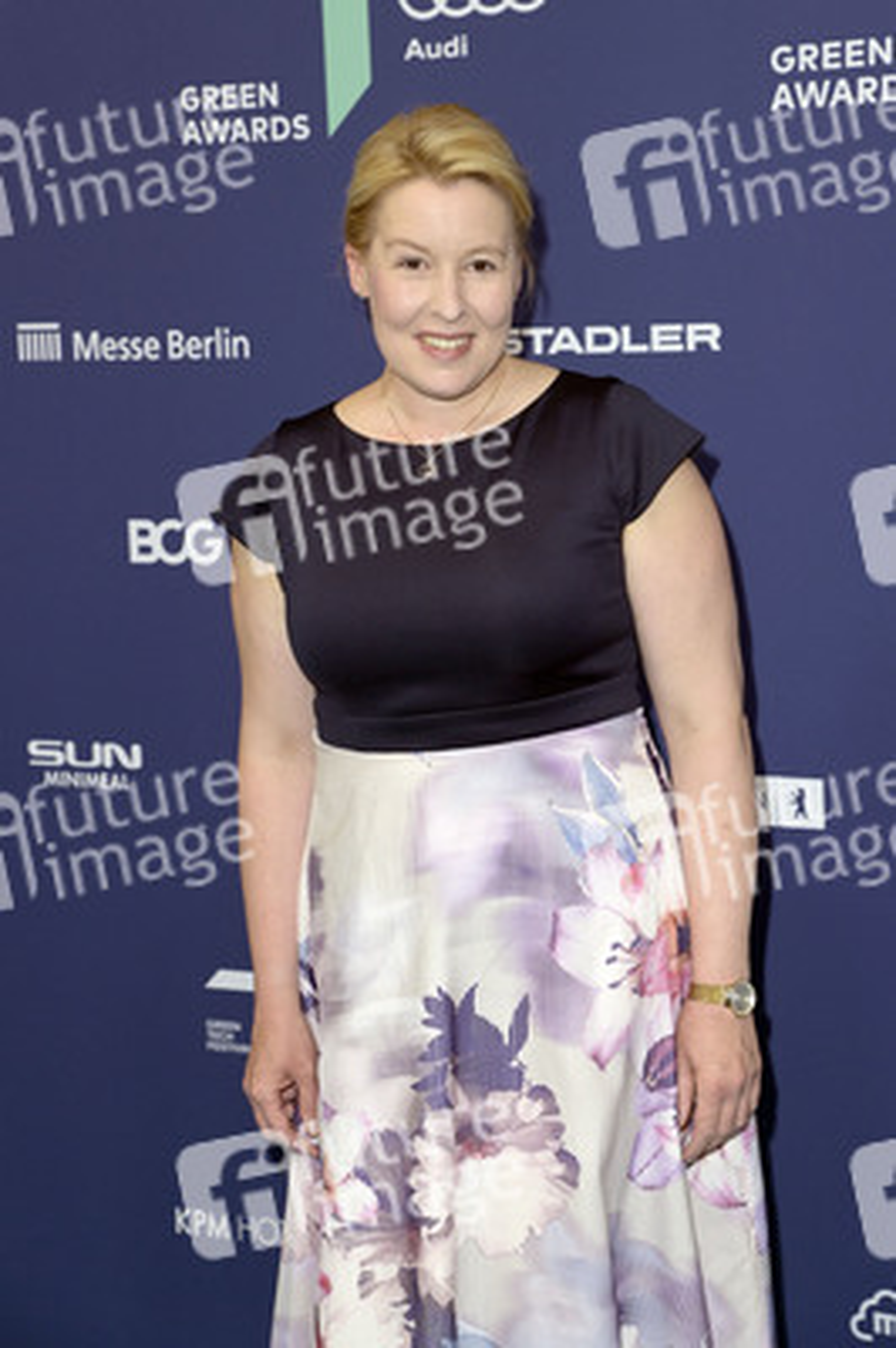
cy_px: 674
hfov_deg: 17.5
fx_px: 2917
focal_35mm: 78
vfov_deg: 26.0
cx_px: 448
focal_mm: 78
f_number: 5.6
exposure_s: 1/250
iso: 800
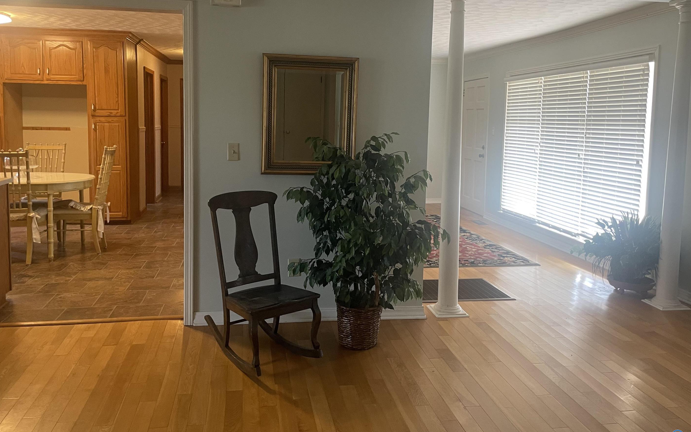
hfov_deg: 62.9
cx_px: 343
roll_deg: -0.6
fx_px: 565
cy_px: 165
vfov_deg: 41.6
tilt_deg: -4.6
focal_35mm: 30
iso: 160
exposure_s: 1/60
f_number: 1.6
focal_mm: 4.2
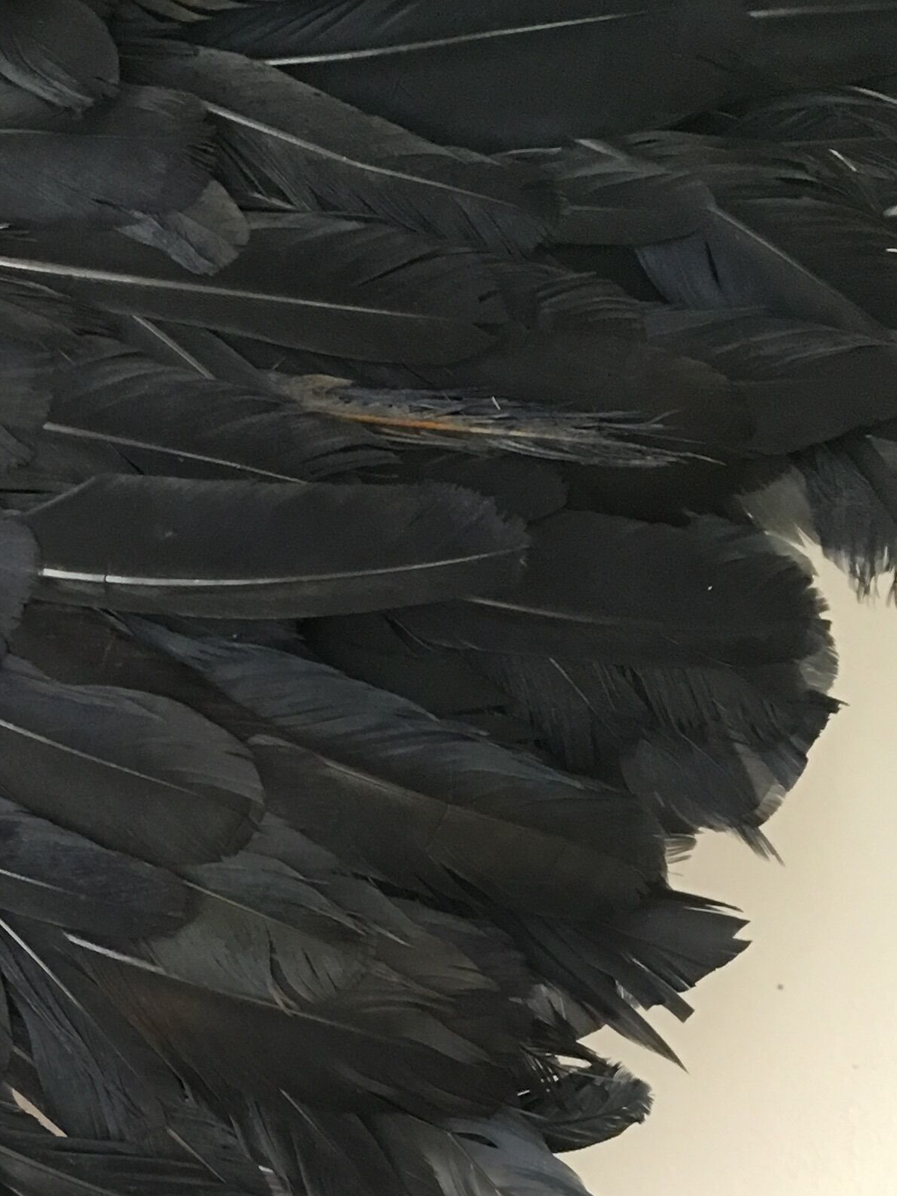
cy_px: 1128
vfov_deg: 25.3
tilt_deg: +1.5
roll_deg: -1.0
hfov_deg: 18.7
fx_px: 2557
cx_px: -201
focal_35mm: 74
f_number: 2.2
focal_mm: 4.15
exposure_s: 1/17
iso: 80
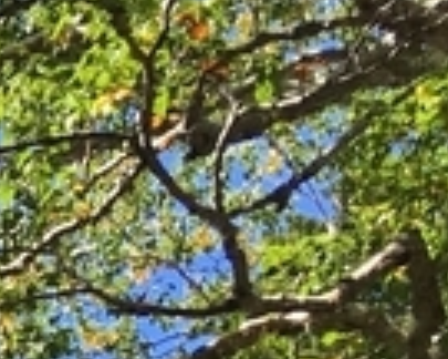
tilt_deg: +12.4
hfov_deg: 8.0
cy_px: 891
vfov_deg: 6.8
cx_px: -820
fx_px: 2837
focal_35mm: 214
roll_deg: -0.7
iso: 25
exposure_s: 1/625
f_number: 2.2
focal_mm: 4.15
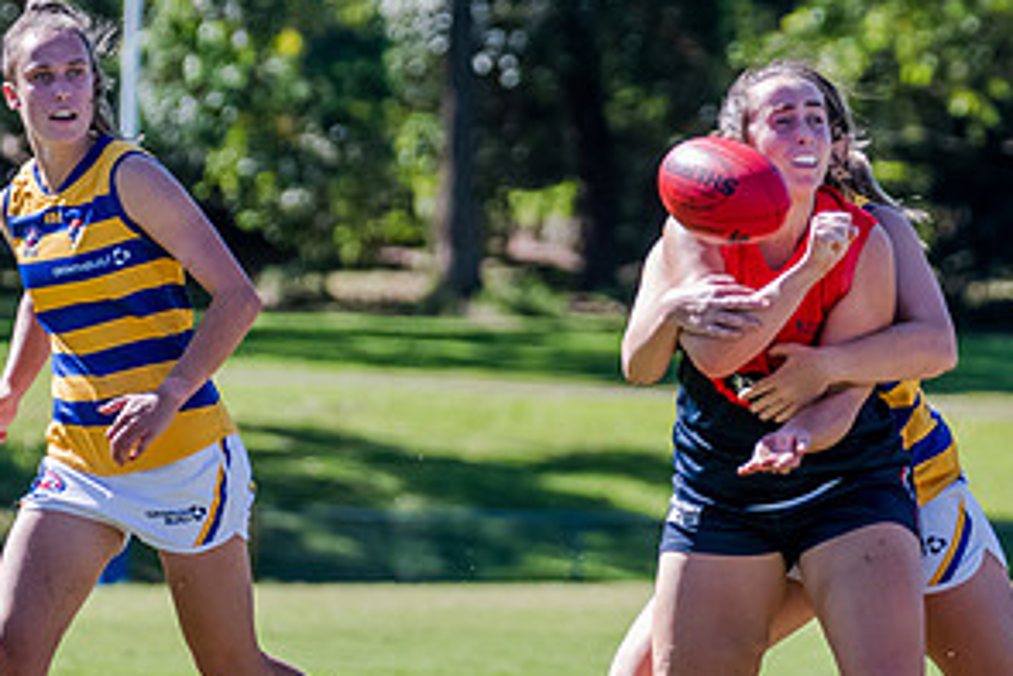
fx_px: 18298
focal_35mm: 650
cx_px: 361
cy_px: 535
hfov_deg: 3.2
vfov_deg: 2.1
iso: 800
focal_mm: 240
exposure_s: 1/1600
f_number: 6.3
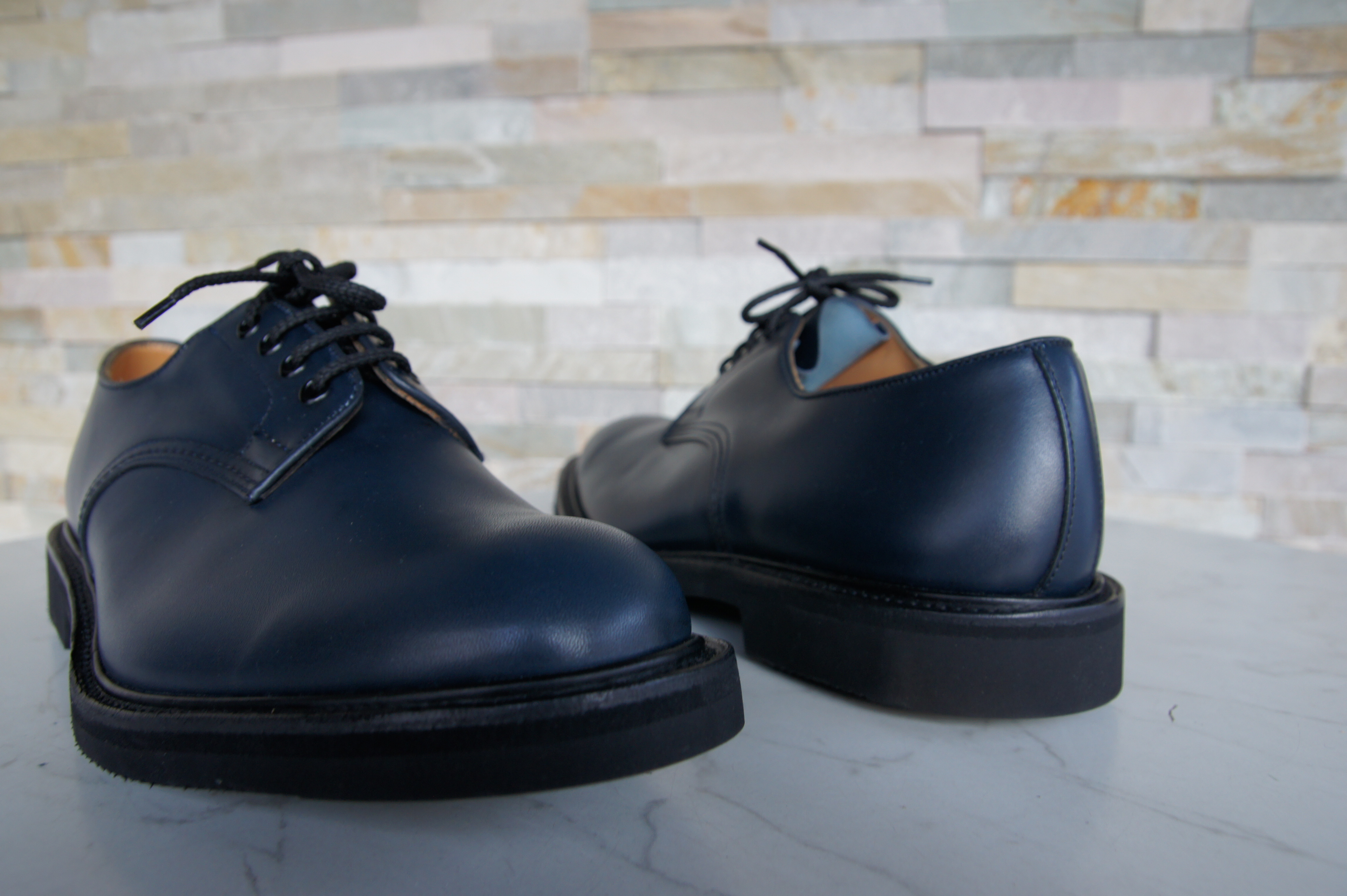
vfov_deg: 50.4
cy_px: 448
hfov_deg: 70.5
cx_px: 674
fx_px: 954
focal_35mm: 26
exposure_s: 1/50
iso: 200
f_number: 5.6
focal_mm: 17
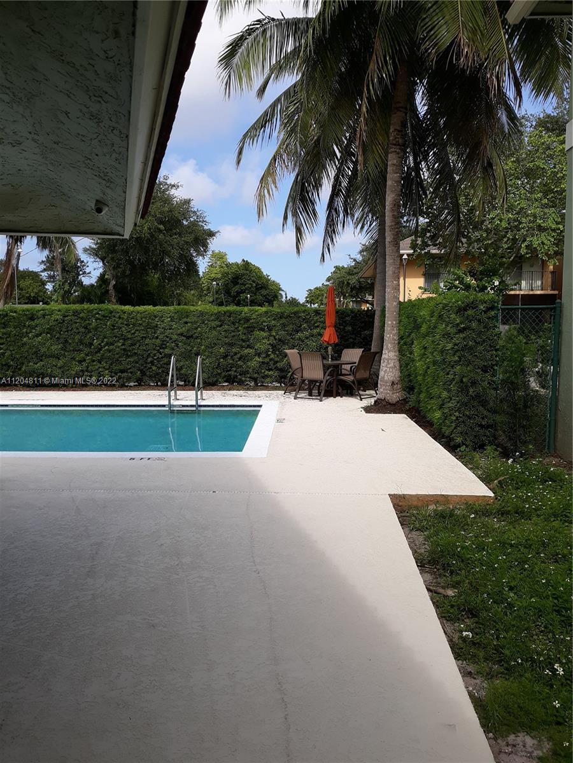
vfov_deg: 63.4
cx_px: 286
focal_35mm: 28
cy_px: 382
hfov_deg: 49.7
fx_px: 618
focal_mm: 3.7
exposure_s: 1/1280
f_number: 1.7
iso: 40
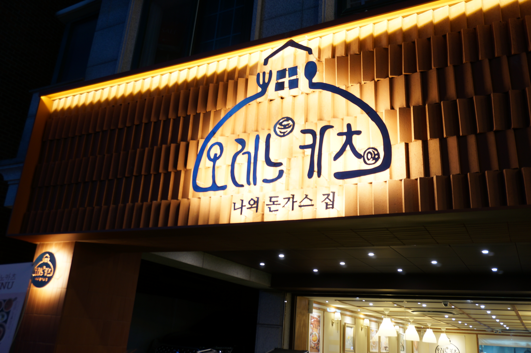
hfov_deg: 59.5
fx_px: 464
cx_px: 266
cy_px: 176
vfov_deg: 41.6
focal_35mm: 32
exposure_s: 1/10
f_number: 4
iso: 200
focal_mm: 21
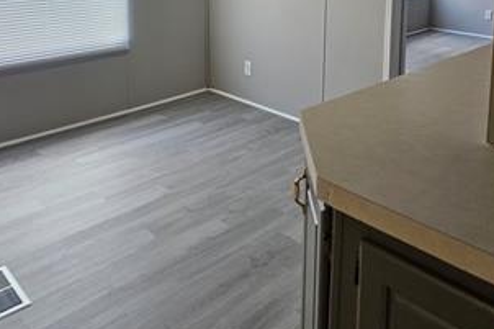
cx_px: 262
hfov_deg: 50.7
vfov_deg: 32.5
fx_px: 521
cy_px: 10
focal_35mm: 38
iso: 200
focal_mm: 6.3
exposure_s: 1/120
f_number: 1.7
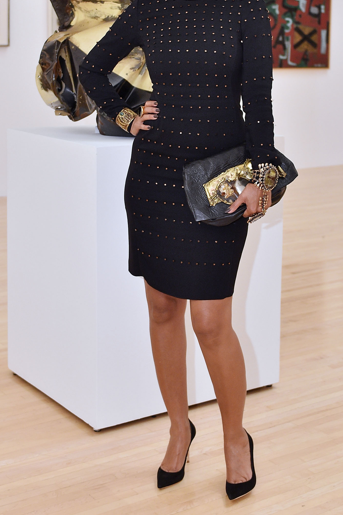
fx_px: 744
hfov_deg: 26.0
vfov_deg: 37.6
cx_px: 172
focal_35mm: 52
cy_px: 155
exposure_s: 1/125
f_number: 3.5
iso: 1250
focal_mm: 35
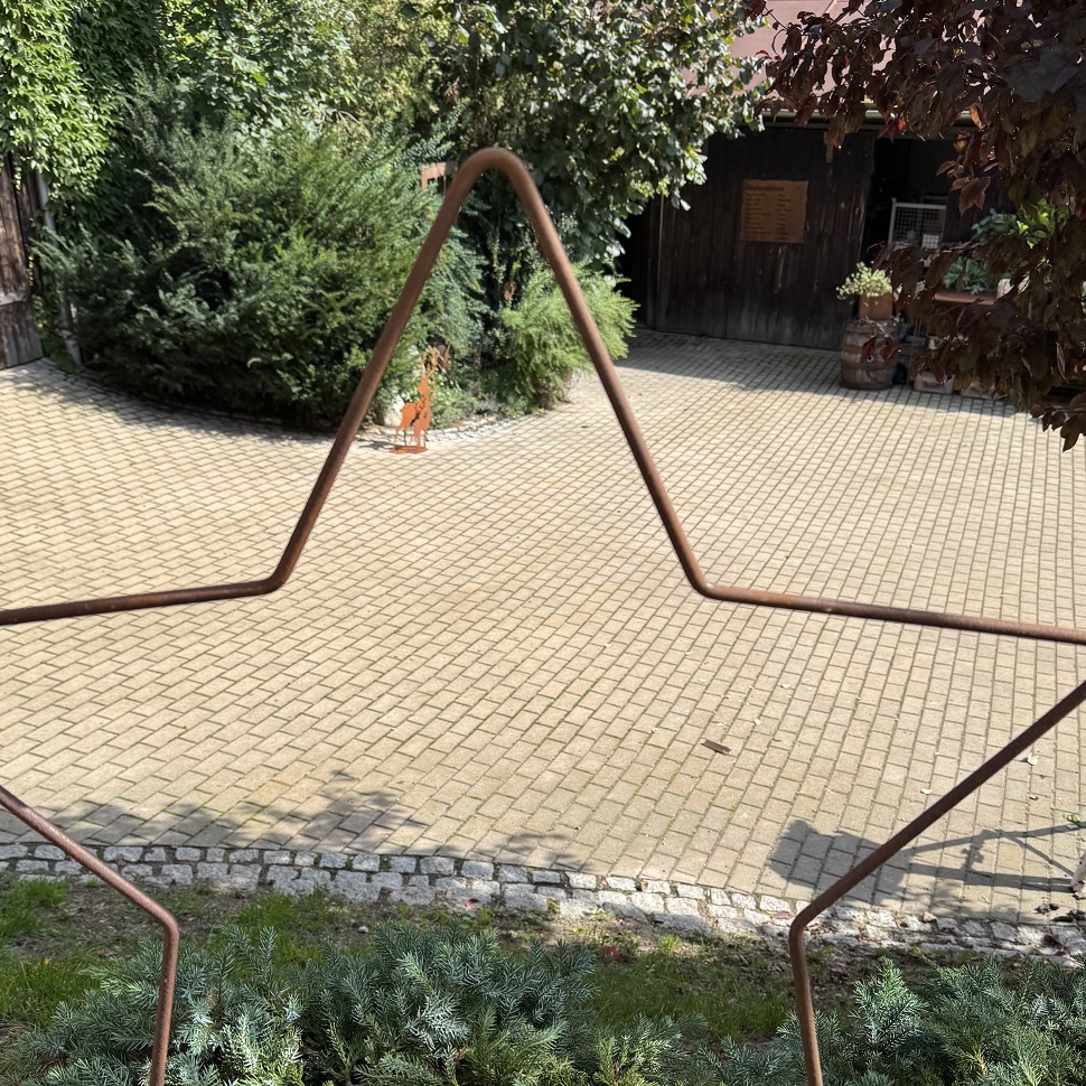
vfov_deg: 46.3
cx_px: 513
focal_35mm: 35
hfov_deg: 47.2
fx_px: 1242
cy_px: 747
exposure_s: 1/2105
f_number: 1.78
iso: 80
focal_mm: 6.76
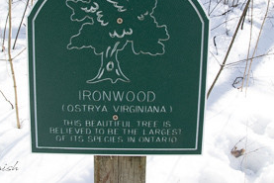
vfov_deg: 33.7
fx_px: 297
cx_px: 125
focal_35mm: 39
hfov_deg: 49.5
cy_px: 52
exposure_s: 1/80
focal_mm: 18
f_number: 14
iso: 900
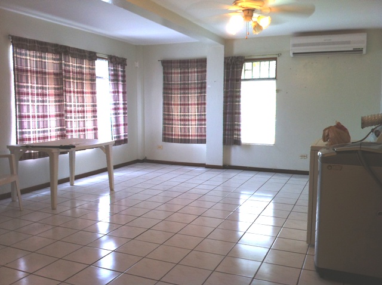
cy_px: 142
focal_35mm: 35
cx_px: 191
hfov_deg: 52.7
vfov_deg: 40.6
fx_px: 386
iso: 80
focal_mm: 3.85
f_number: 2.8
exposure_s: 1/25
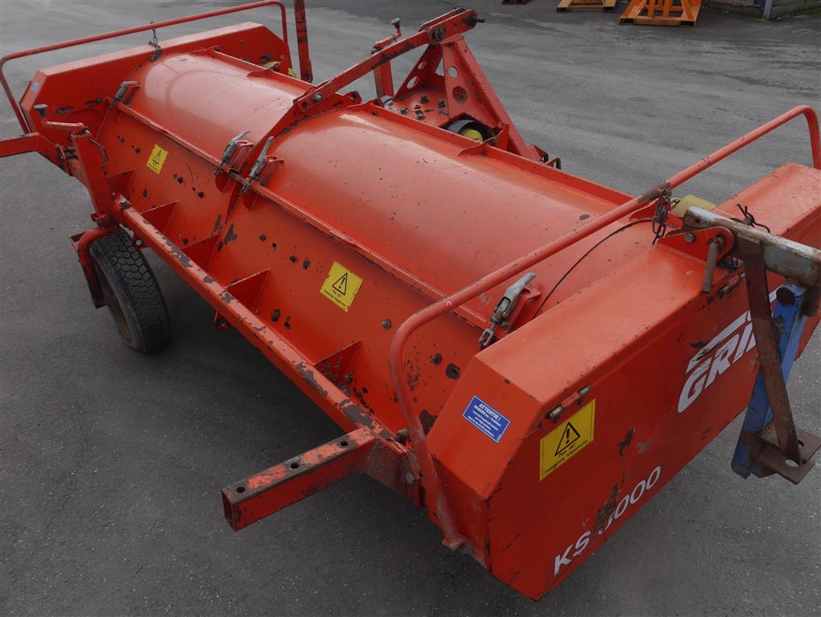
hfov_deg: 63.4
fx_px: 665
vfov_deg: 49.8
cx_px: 410
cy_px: 308
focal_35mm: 28
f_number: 6.3
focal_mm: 14
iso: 160
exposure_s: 1/320
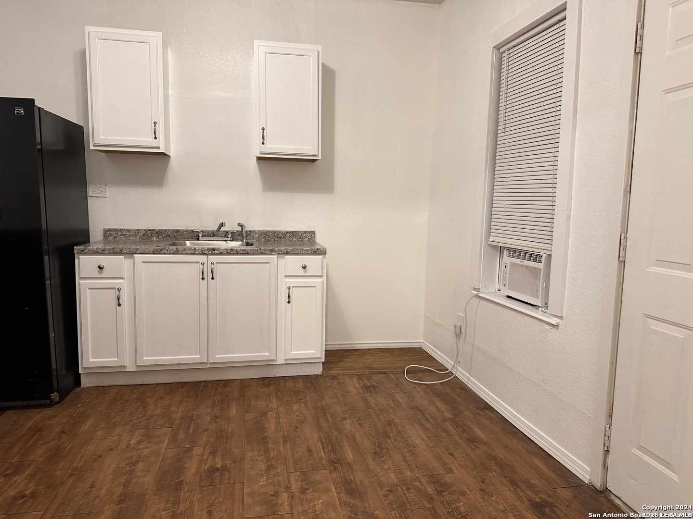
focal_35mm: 24
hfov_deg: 71.6
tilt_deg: -5.6
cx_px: 346
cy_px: 260
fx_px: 480
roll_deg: -2.0
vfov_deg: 56.8
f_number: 1.78
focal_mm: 6.86
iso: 200
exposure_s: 1/60
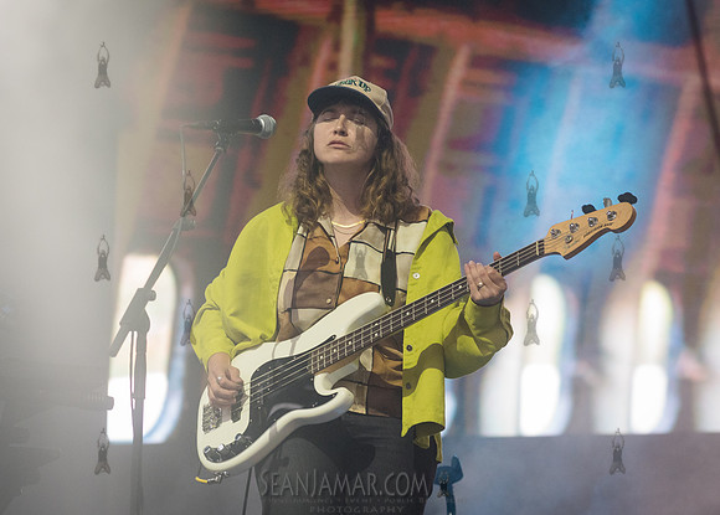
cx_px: 330
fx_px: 3247
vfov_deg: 9.1
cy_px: 262
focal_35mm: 159
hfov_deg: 12.7
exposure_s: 1/400
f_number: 4.5
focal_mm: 125
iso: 3200
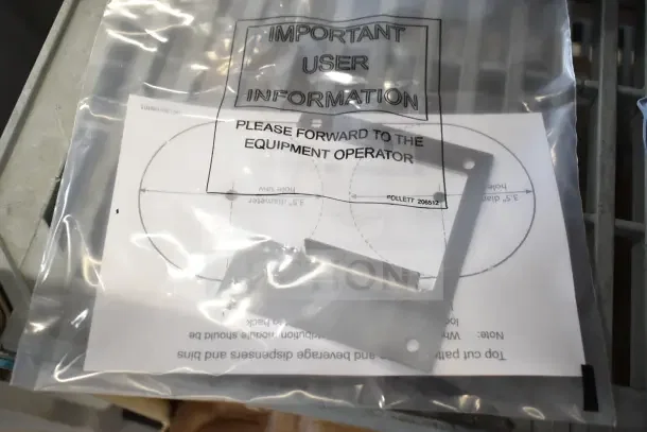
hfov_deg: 53.1
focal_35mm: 36
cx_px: 324
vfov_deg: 36.9
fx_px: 647
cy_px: 216
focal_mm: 24
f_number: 4
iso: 1000
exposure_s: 1/40
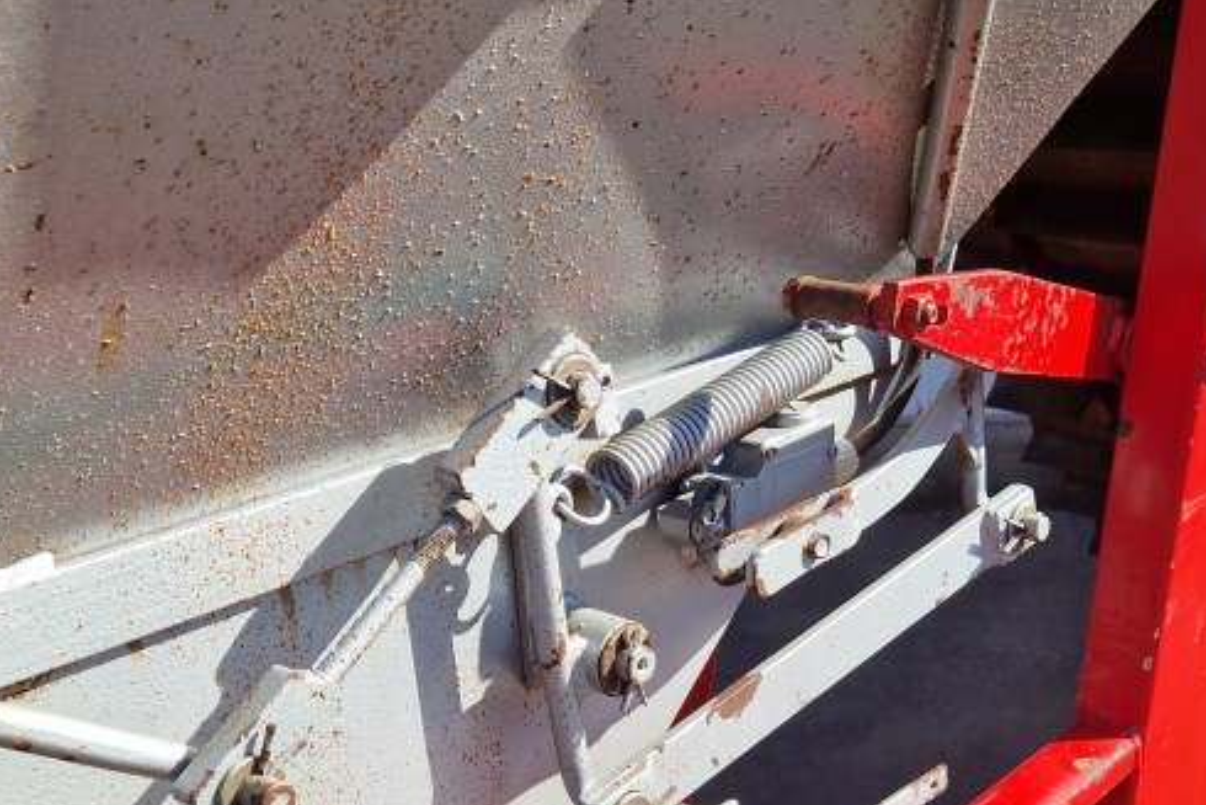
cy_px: 647
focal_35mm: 50
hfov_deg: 39.4
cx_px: 721
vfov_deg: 26.5
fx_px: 1675
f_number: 1.8
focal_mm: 5.4
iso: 50
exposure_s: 1/732
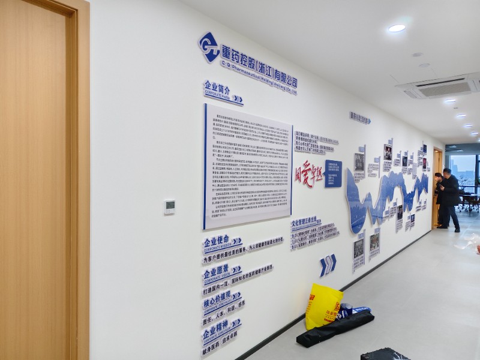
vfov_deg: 58.9
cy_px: 180
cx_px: 240
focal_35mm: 23
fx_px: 319
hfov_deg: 73.9
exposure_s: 1/100
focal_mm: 5.56
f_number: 1.88
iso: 275
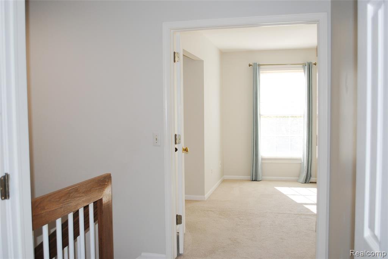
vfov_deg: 37.0
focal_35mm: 36
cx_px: 194
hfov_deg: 53.1
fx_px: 388
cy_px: 130
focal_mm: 24
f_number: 4
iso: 200
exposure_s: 1/100
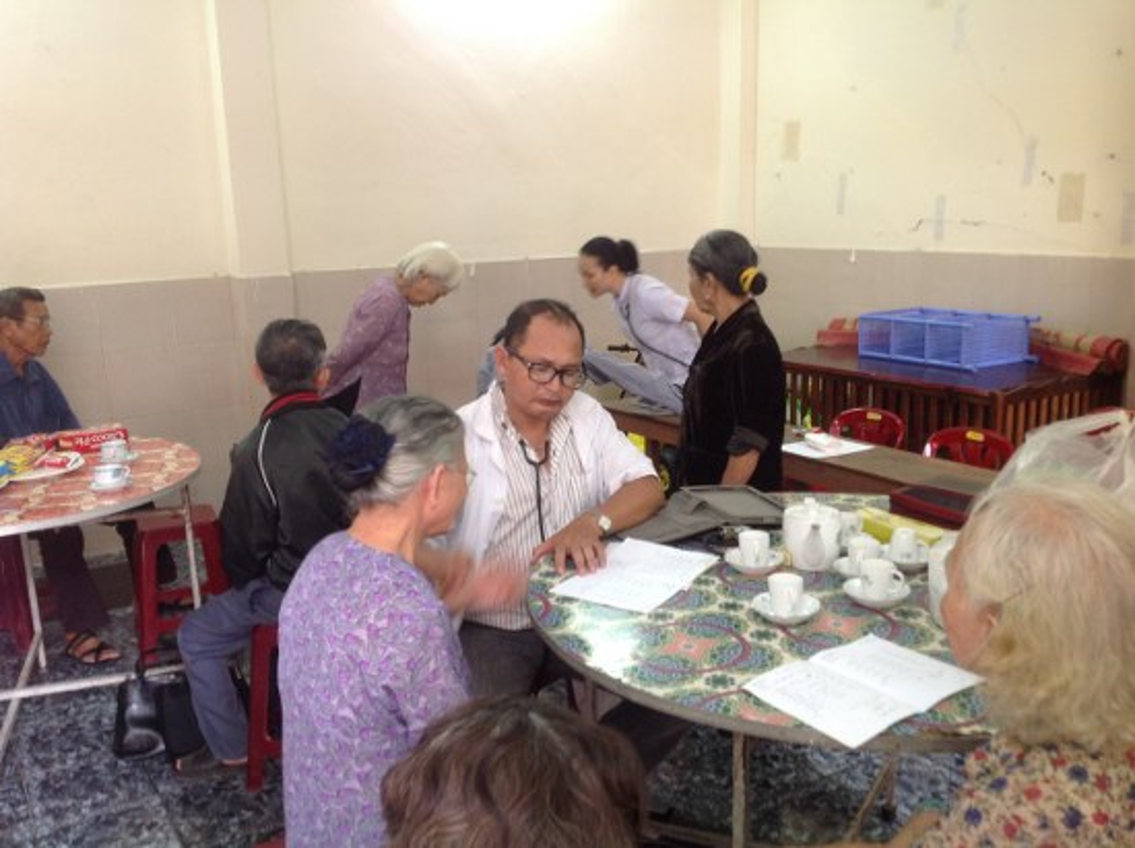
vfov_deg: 40.6
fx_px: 1146
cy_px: 424
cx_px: 568
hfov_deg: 52.7
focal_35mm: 35
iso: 100
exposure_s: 1/15
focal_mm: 4.28
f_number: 2.4
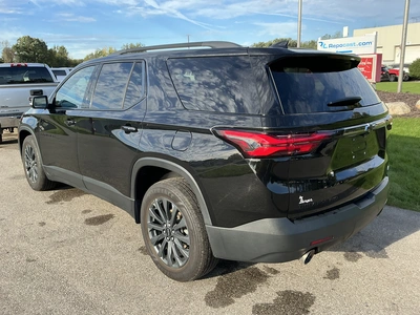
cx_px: 210
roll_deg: +0.0
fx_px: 340
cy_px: 158
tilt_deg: -12.2
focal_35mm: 28
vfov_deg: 49.7
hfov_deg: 63.4
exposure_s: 1/495
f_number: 1.8
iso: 25
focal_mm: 3
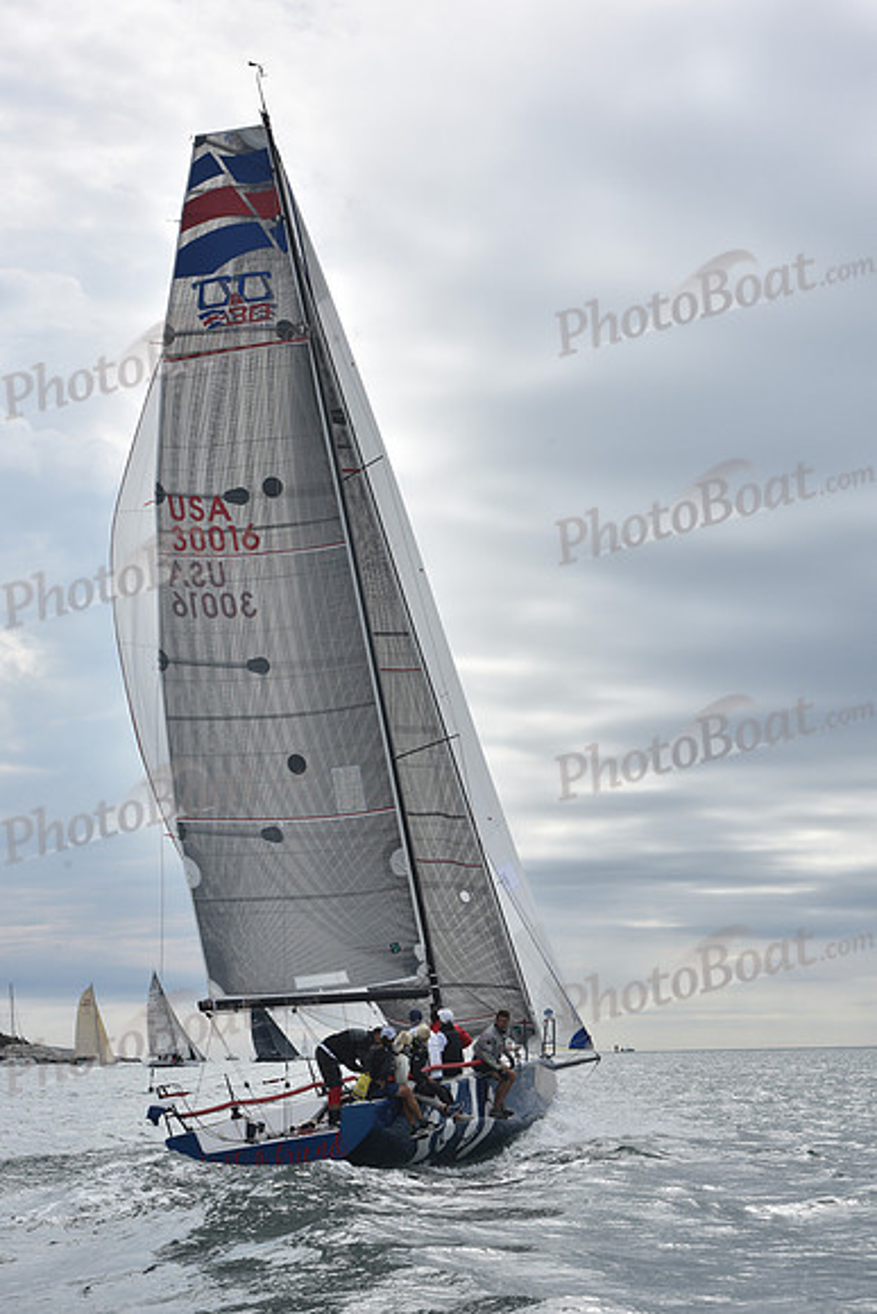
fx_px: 2556
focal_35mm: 70
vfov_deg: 28.8
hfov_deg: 19.5
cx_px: 438
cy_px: 657
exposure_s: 1/1000
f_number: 11
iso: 320
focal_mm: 70
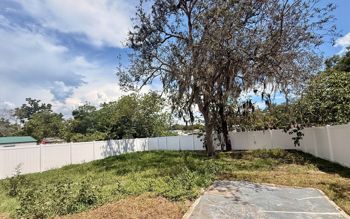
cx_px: 176
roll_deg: +0.4
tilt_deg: +7.8
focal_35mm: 15
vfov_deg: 74.4
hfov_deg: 101.5
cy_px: 124
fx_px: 143
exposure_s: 1/2410
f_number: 2.2
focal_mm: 2.22
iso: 50
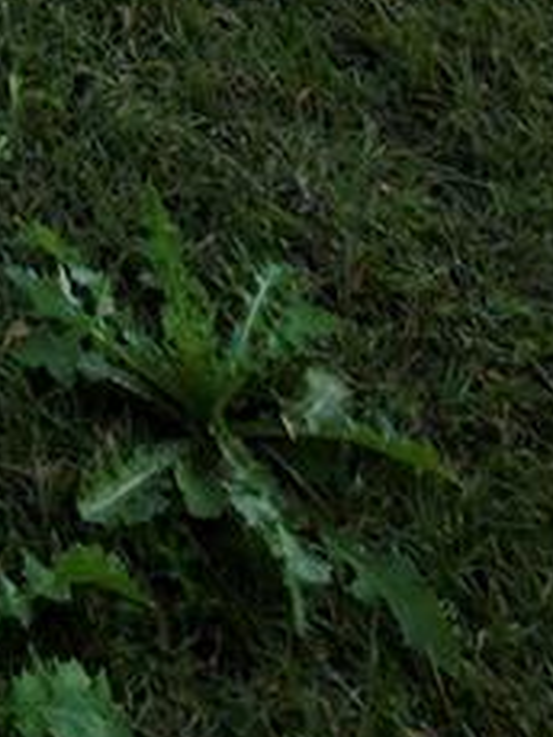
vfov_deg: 14.5
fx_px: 1447
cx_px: -688
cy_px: -1101
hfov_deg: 15.2
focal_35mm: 68
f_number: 1.9
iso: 20
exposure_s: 1/357
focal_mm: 2.2
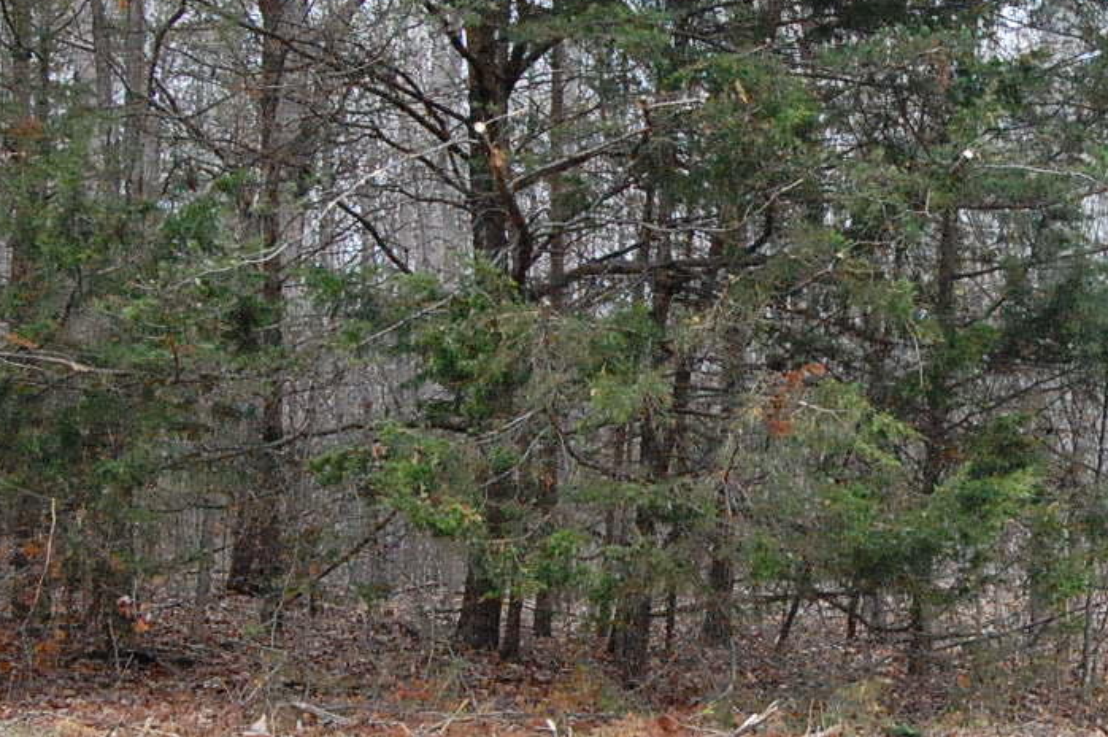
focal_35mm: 84
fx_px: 2583
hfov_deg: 23.3
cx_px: 1084
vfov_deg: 16.2
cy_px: 453
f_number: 13
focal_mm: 26
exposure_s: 1/640
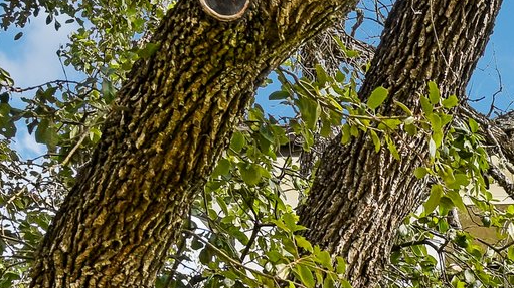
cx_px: 800
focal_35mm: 126
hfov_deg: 15.5
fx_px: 1717
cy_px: 625
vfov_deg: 8.9
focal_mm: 30
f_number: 8
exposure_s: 1/30
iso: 110
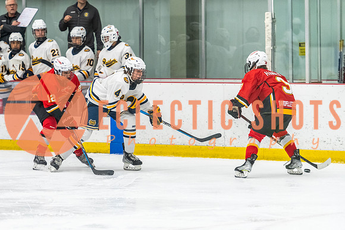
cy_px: 126
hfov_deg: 8.8
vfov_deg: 5.9
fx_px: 2238
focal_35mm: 233
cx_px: 98
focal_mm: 160
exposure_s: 1/800
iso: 3200
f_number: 2.8
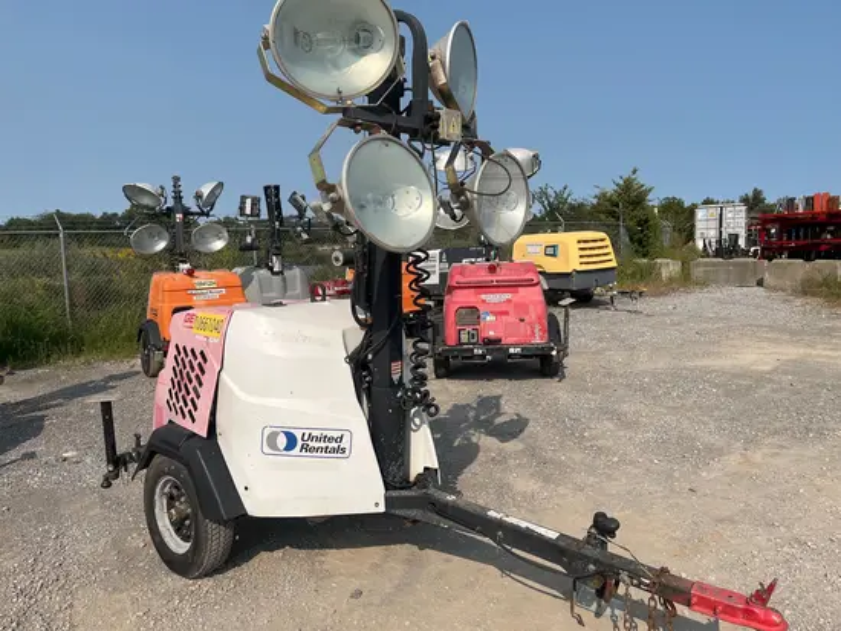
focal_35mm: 26
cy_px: 316
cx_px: 420
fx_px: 632
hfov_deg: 67.3
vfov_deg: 53.1
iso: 50
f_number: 1.6
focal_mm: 5.1
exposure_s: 1/6173
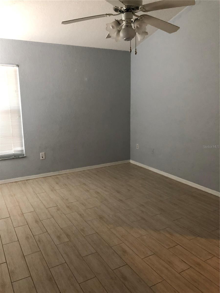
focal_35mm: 28
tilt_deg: -10.4
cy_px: 146
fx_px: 237
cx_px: 110
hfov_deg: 49.7
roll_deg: +1.1
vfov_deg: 63.4
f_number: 1.8
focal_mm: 4
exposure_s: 1/15
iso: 100
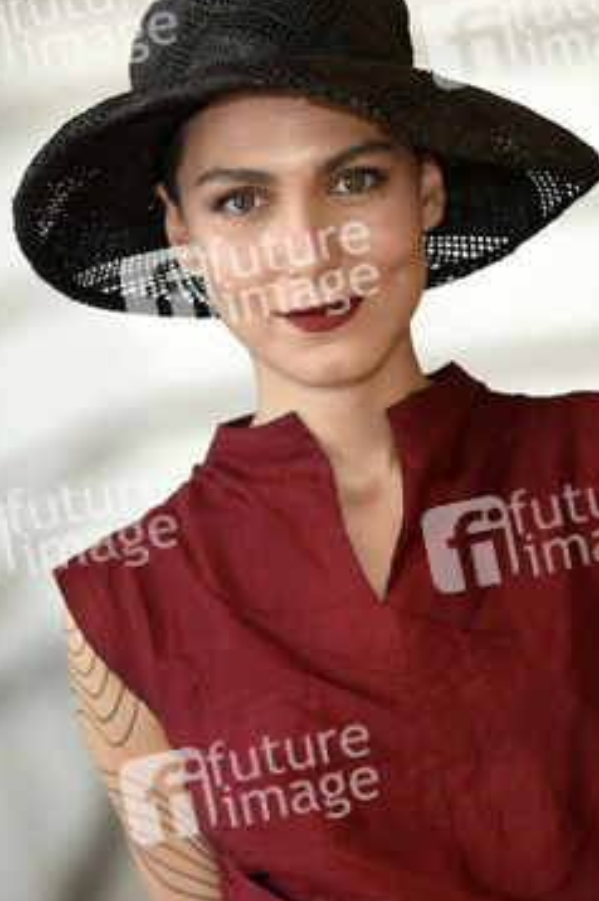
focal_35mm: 260
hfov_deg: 5.3
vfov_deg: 7.9
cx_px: 322
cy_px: 408
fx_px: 6490
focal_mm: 155
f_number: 3.5
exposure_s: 1/320
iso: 400
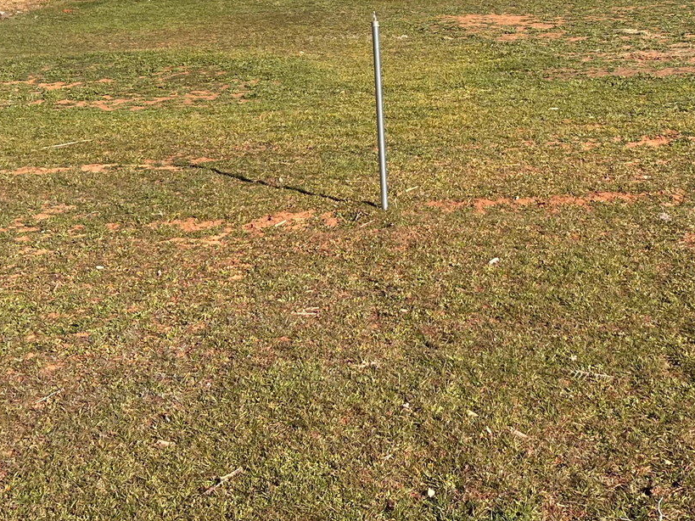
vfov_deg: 21.8
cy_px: 10
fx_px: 1305
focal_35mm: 65
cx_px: 466
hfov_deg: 29.6
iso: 50
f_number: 1.6
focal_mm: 5.1
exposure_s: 1/3311
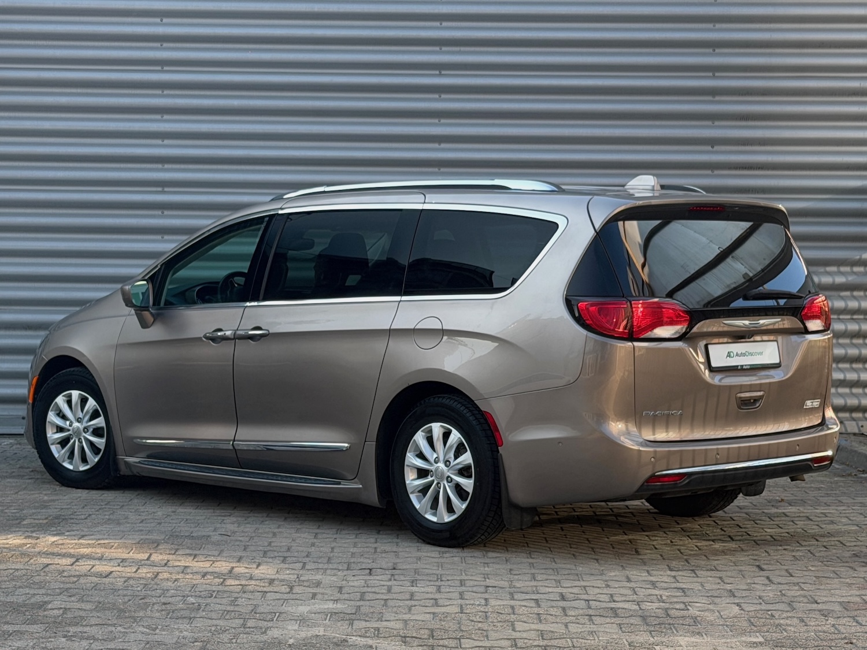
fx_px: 1202
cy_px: 325
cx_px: 434
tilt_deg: -2.2
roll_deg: -0.3
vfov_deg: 30.3
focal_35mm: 48
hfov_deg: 39.7
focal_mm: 6.76
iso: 50
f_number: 1.78
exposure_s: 1/121
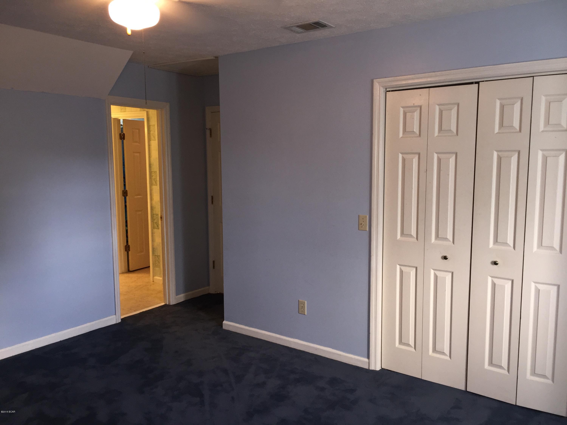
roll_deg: -0.1
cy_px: 212
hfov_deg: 61.7
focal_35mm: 29
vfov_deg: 48.2
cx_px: 284
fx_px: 475
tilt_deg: -5.5
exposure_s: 1/30
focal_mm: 4.15
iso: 64
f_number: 2.2
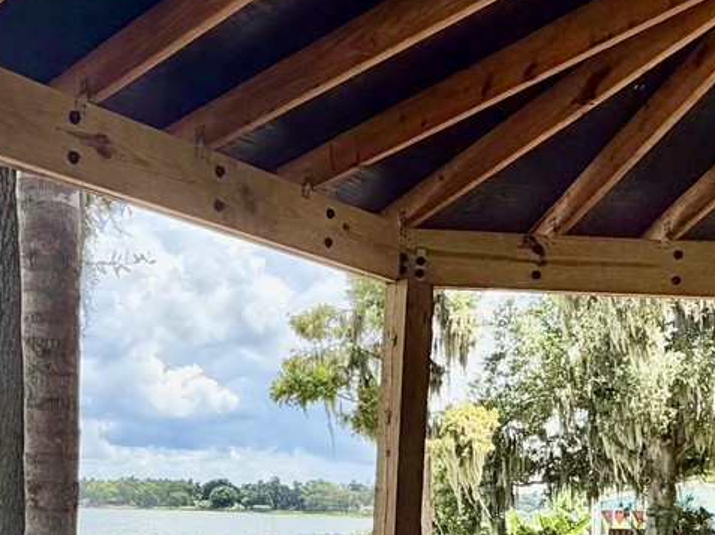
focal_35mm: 47
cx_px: 205
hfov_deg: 39.7
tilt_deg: -3.7
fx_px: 970
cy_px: 566
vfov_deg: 28.4
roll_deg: -1.4
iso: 40
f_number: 2.2
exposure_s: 1/770
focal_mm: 2.22
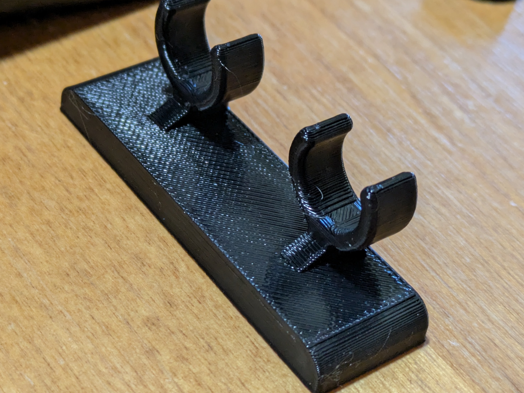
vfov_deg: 18.2
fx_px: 1227
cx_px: 227
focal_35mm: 81
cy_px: 177
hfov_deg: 24.1
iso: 172
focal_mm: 5.43
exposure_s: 1/30
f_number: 1.89
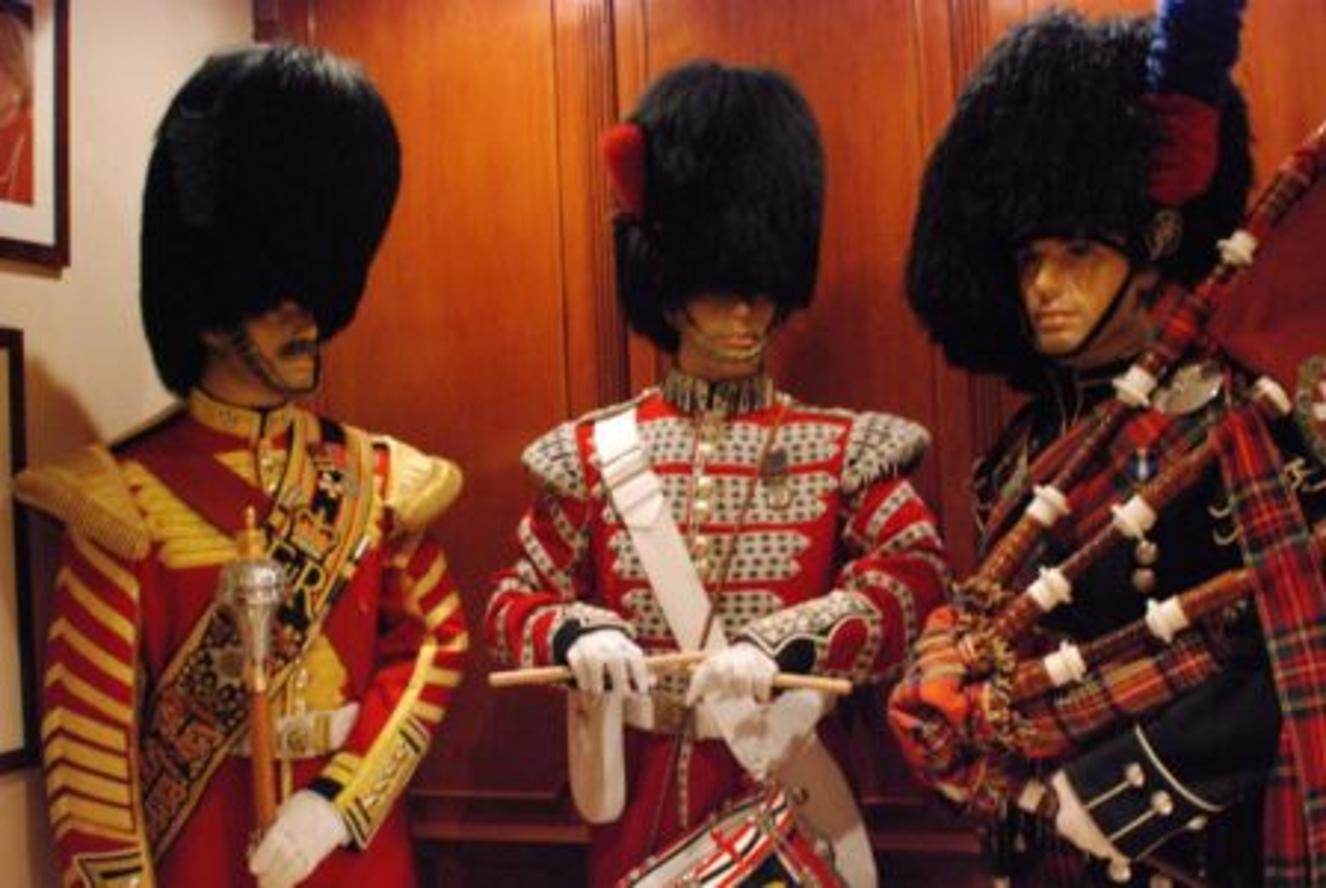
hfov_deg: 46.3
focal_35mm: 42
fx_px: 1549
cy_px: 444
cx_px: 663
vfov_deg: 32.0
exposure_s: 1/20
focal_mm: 28
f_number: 3.5
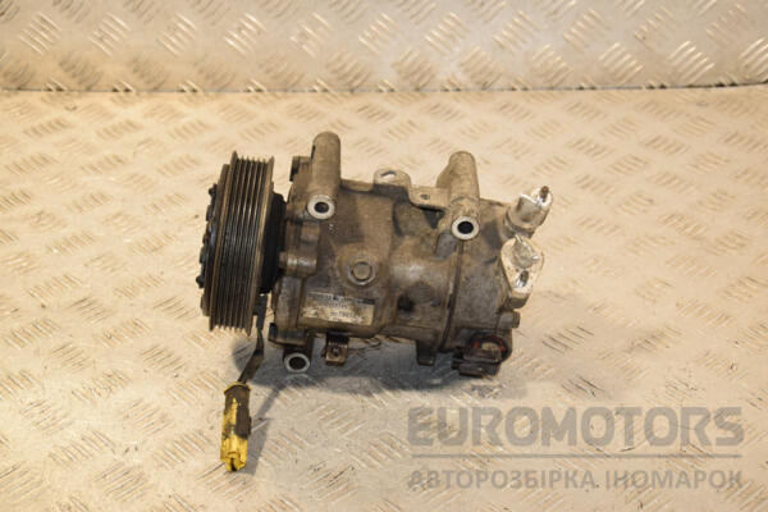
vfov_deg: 18.9
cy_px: 256
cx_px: 384
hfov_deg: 28.1
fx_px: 1536
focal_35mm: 72
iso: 800
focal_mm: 48
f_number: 6.3
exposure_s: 1/200
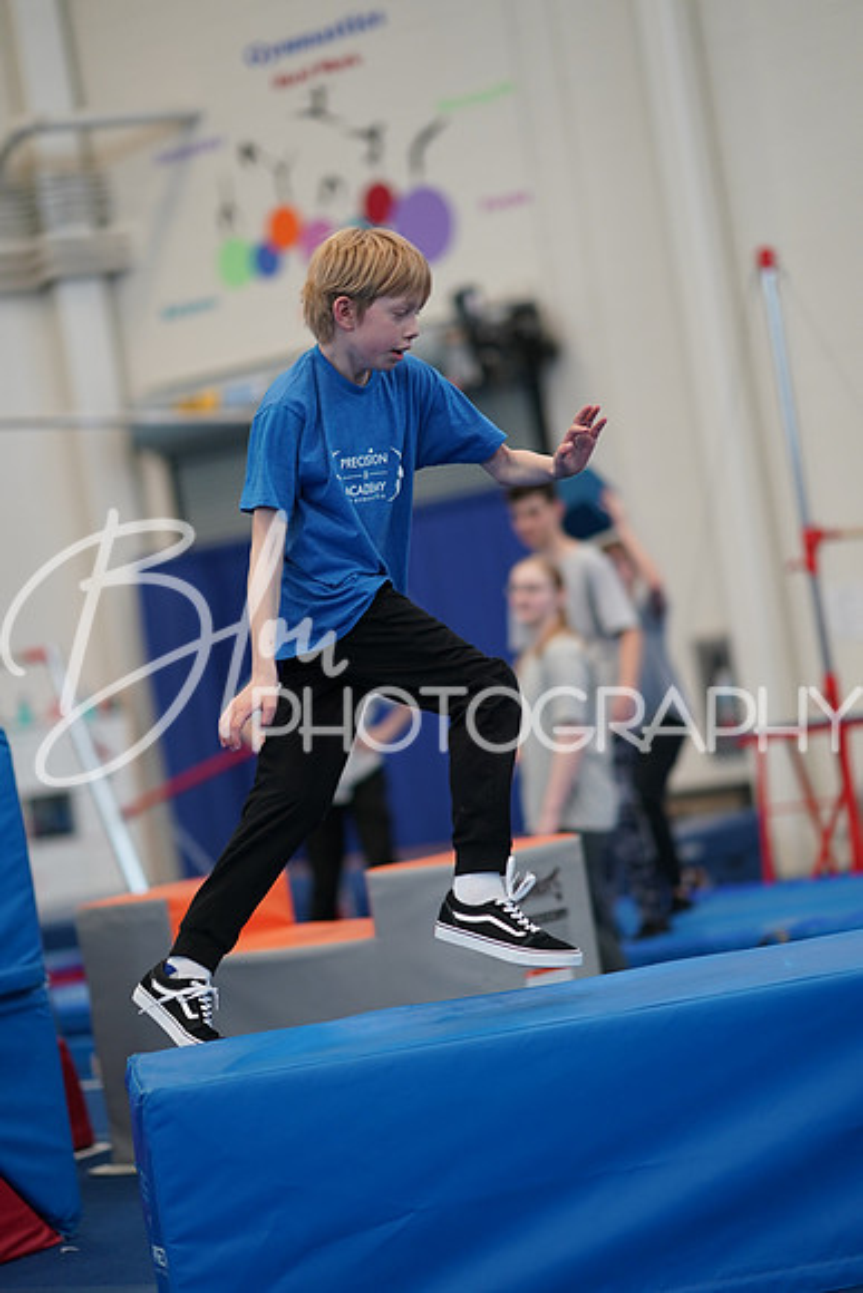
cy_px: 646
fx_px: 3054
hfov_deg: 16.1
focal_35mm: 85
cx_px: 432
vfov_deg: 23.9
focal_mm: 85
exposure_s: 1/500
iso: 640
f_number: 1.4
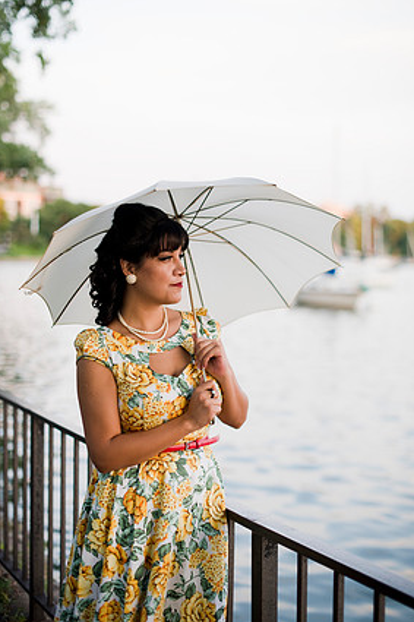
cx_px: 202
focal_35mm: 53
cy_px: 304
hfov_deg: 25.5
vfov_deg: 37.5
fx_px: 915
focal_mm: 50
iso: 200
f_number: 2
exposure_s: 1/250
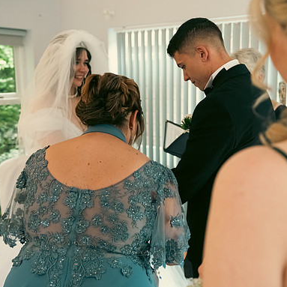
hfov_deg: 40.0
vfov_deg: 40.0
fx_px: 394
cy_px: 144
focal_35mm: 42
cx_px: 159
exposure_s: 1/160
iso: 1600
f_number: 3.5
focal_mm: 31
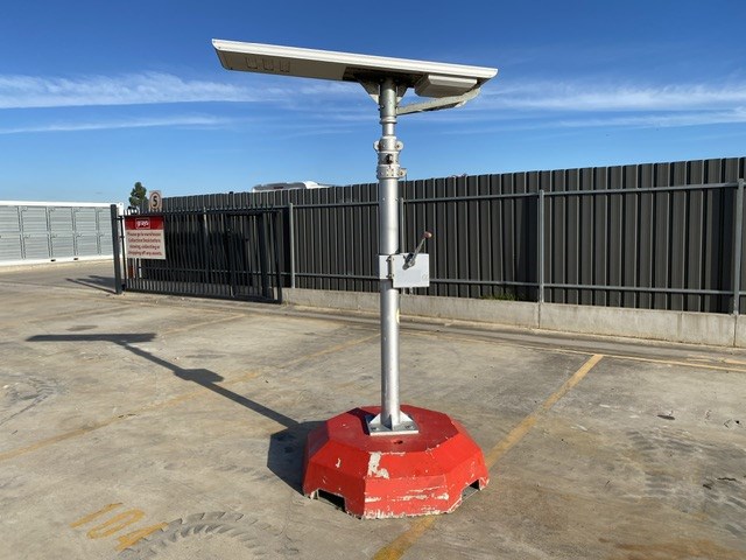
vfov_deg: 53.1
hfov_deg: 67.3
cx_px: 373
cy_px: 280
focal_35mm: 26
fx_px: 560
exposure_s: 1/3205
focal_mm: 4.25
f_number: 1.8
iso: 32
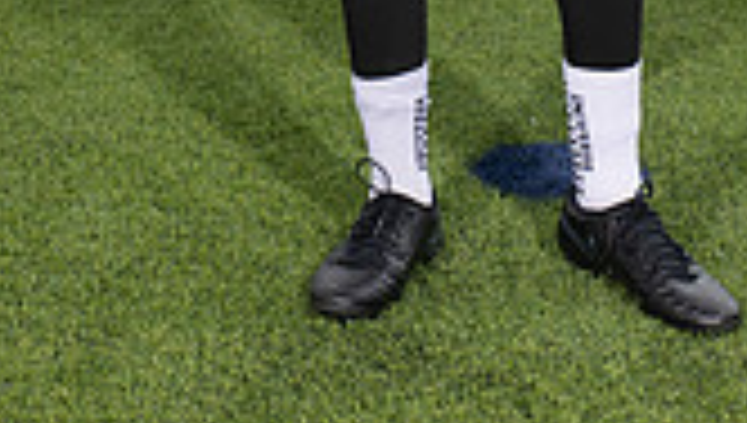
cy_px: -513
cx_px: 436
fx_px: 2361
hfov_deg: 18.0
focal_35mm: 119
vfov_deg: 9.4
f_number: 7.1
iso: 125
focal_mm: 42
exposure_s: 1/400
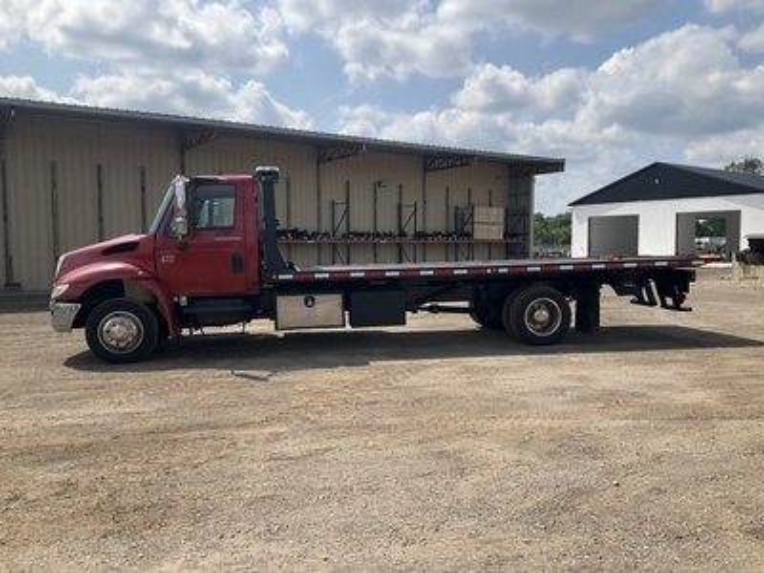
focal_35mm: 29
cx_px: 382
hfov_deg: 61.7
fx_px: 640
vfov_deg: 48.2
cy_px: 286
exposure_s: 1/2427
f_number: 1.8
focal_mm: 3
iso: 25
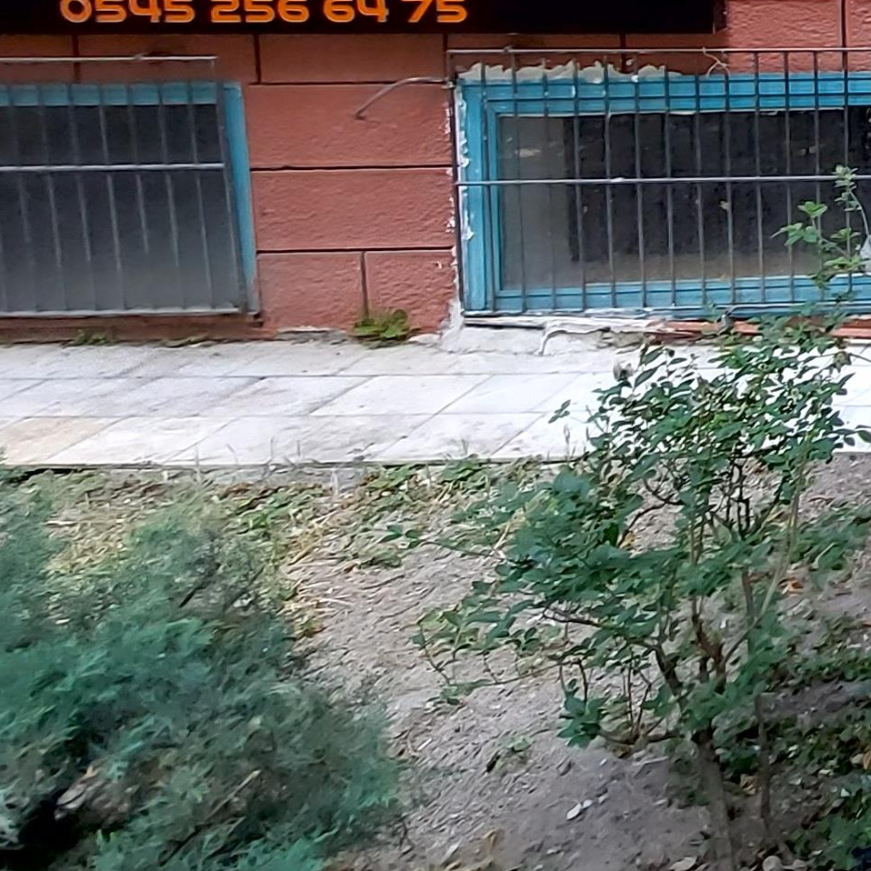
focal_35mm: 48
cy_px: -128
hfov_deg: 22.1
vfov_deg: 30.8
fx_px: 1366
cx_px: 1554
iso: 50
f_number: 2.2
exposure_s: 1/120
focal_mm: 1.74
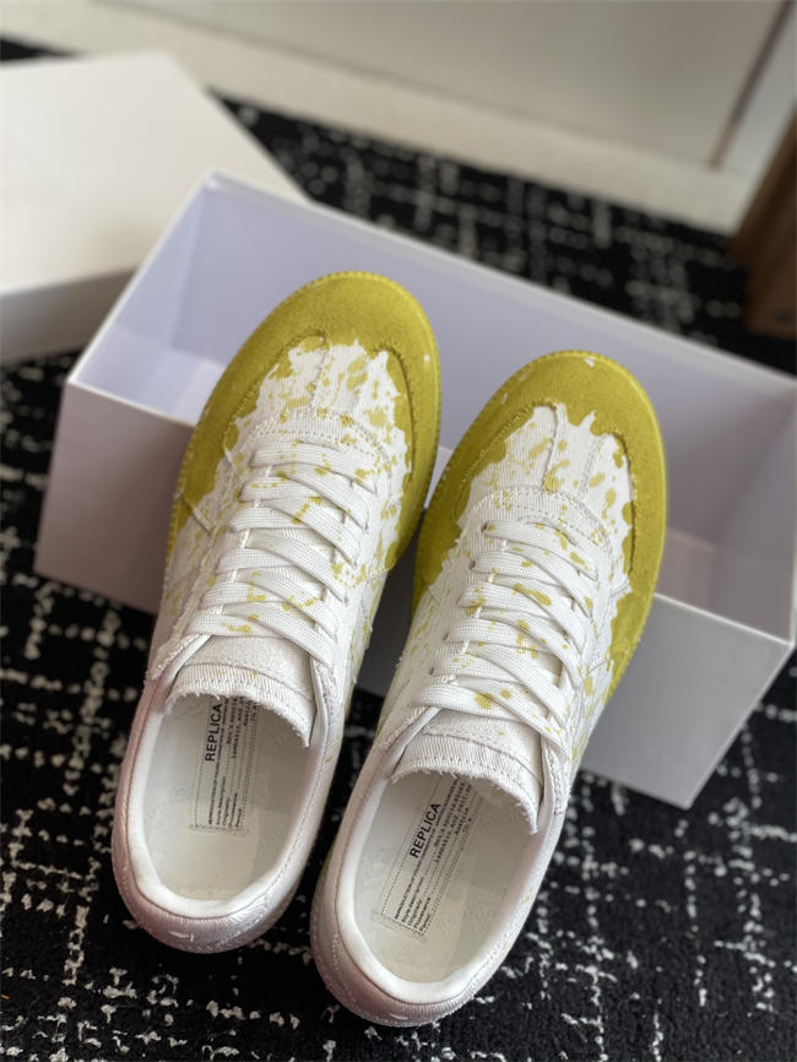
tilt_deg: -40.4
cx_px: 398
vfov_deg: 36.8
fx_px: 1596
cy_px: 531
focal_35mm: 52
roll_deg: -21.3
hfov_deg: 28.0
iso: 20
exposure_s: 1/122
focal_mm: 6
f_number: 2
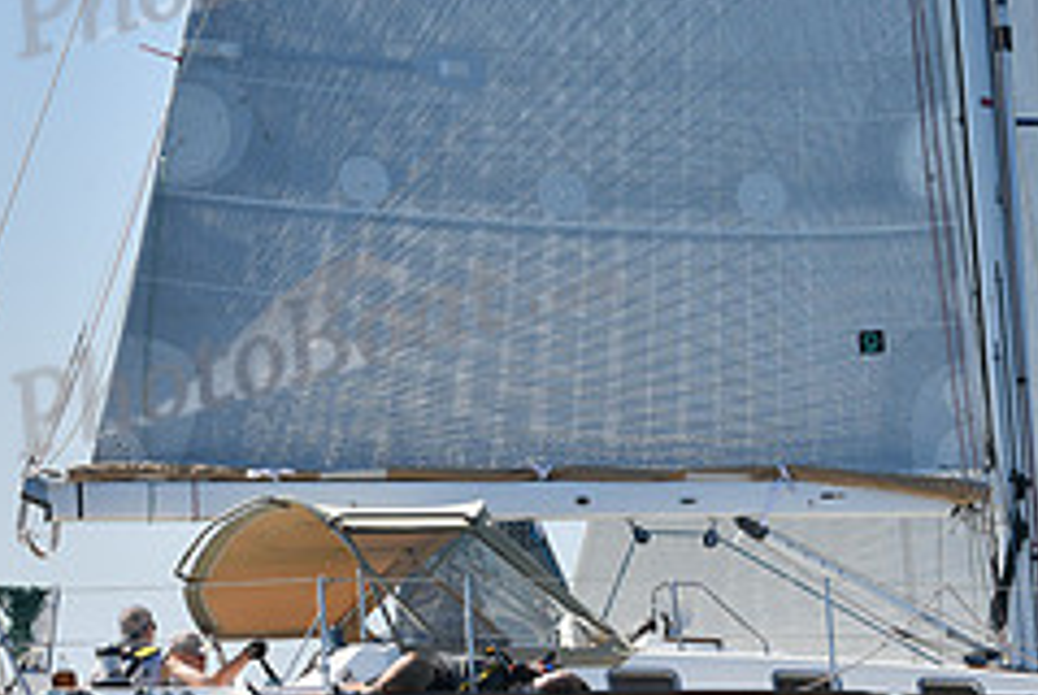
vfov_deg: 7.3
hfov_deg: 10.8
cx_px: 851
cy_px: 510
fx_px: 5456
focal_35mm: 189
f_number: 6.3
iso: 250
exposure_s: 1/1600
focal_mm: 78
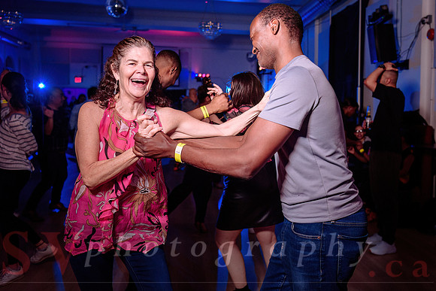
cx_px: 256
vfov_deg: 36.9
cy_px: 122
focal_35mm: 36
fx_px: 435
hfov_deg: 53.0
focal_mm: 30
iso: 800
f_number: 3.2
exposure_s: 1/60
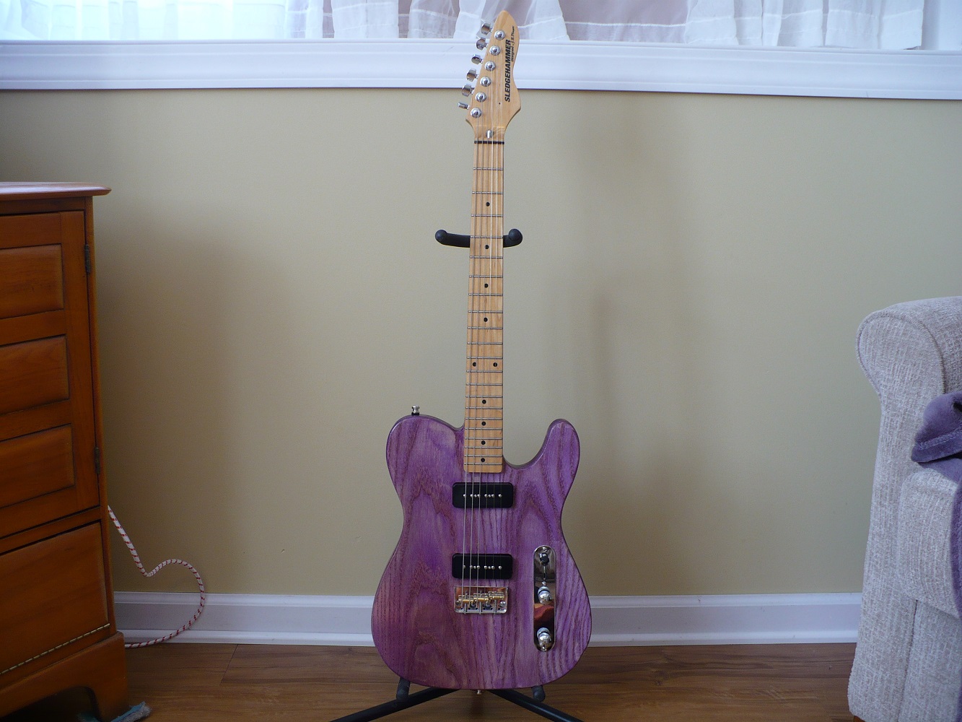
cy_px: 361
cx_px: 481
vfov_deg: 38.7
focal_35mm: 37
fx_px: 1028
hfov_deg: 50.1
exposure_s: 1/30
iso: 100
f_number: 2.8
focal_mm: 6.1
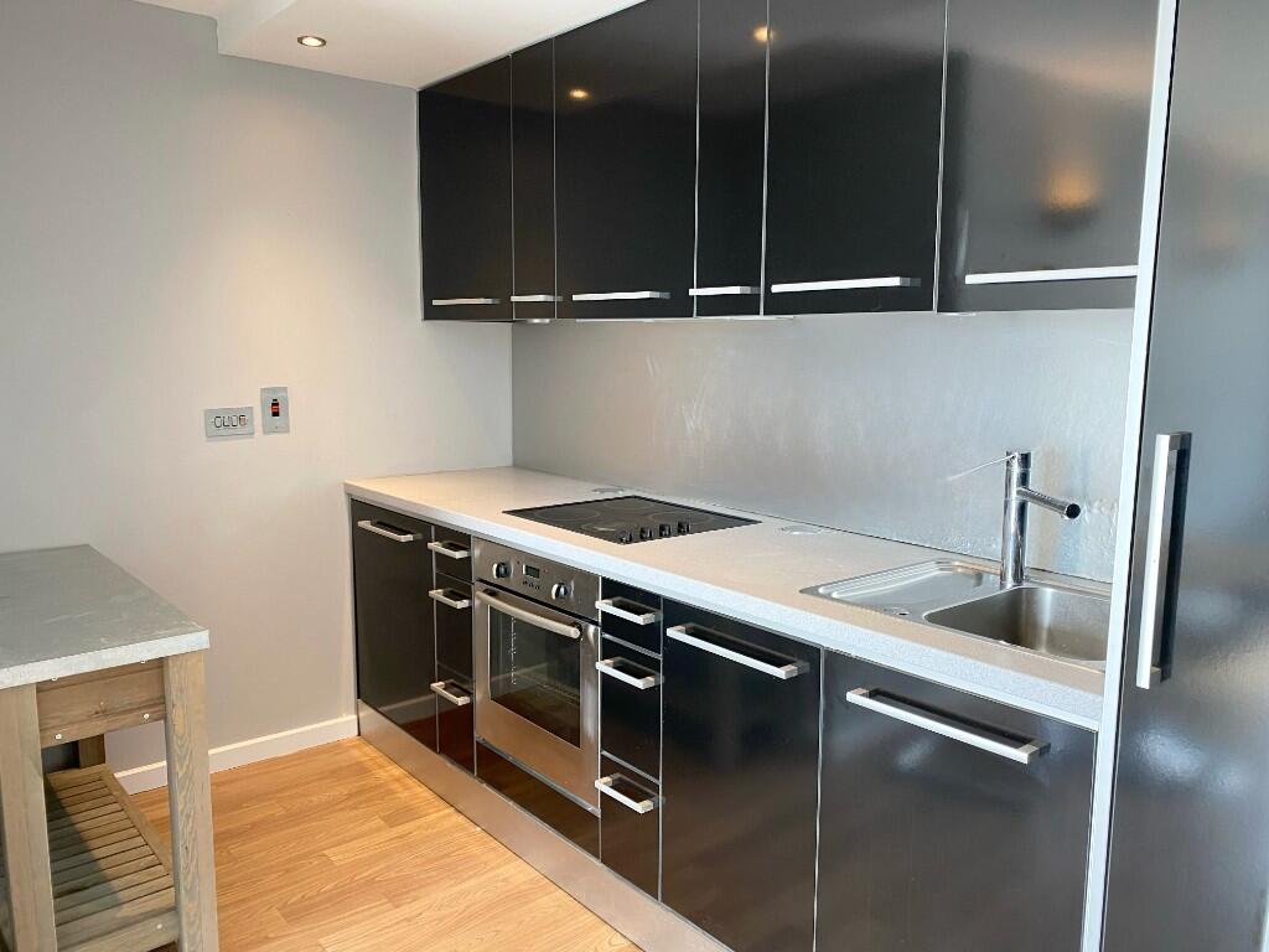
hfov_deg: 67.3
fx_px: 953
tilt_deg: -8.2
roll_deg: -0.5
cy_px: 476
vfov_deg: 53.1
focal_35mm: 26
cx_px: 634
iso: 80
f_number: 1.8
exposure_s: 1/50
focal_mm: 4.25
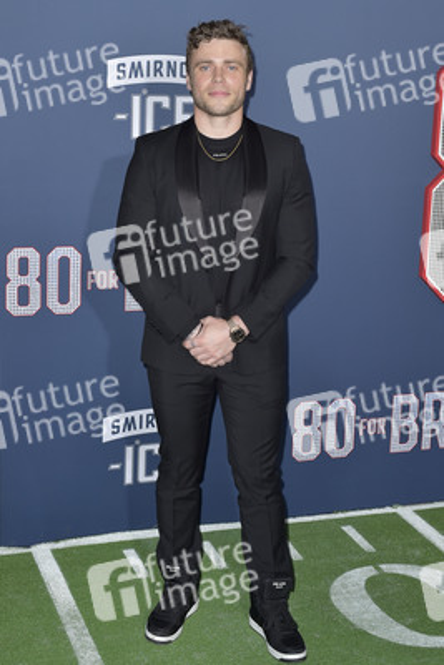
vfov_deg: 38.2
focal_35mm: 52
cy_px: 332
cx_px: 222
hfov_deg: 26.0
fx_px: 961
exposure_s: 1/250
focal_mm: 52
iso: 500
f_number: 6.3
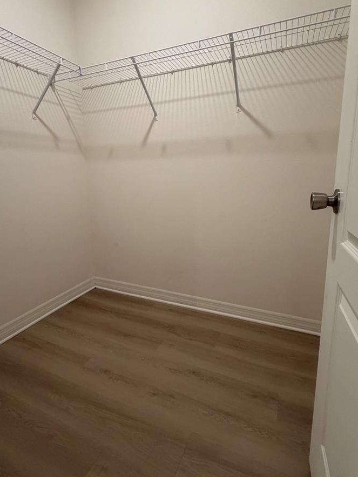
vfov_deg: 84.5
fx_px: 262
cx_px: 164
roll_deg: +2.1
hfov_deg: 68.6
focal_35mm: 19
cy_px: 222
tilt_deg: -10.6
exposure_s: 1/120
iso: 250
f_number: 2.2
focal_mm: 2.22
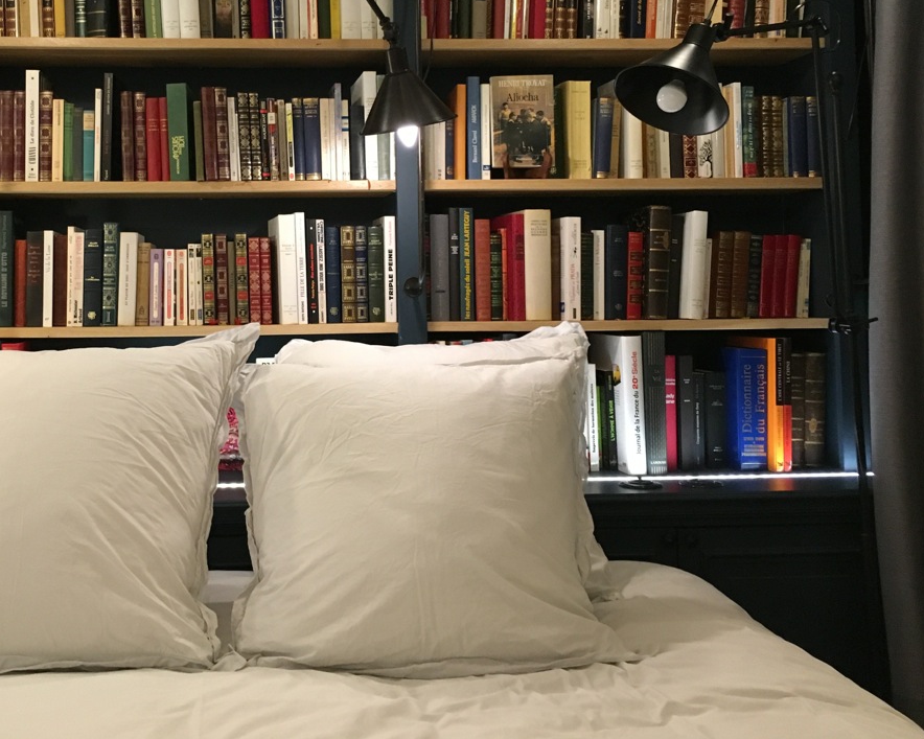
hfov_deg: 43.8
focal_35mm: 41
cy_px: 238
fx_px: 1121
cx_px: 268
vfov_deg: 36.1
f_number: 2.2
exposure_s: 1/25
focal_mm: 4.15
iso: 200
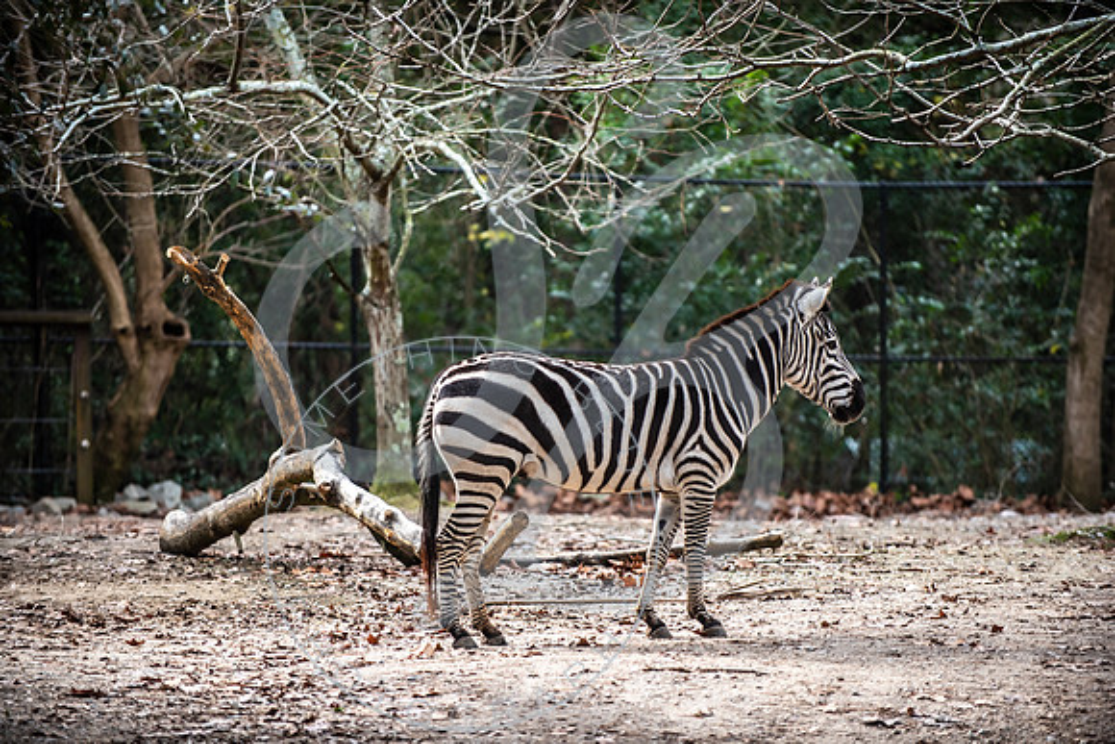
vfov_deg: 6.9
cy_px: 372
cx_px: 558
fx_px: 6196
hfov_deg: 10.3
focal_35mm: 200
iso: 200
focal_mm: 200
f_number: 2.8
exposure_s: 1/500
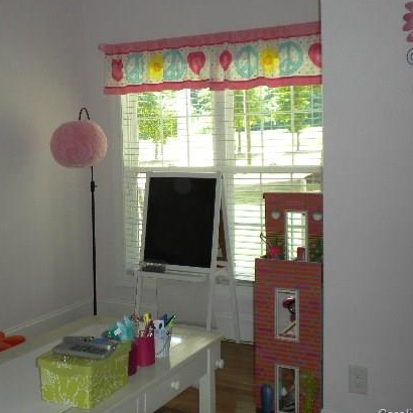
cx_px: 171
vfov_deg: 33.4
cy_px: 182
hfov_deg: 33.3
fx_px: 688
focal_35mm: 51
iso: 116
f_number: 3.5
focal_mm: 6.6
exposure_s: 1/63.7
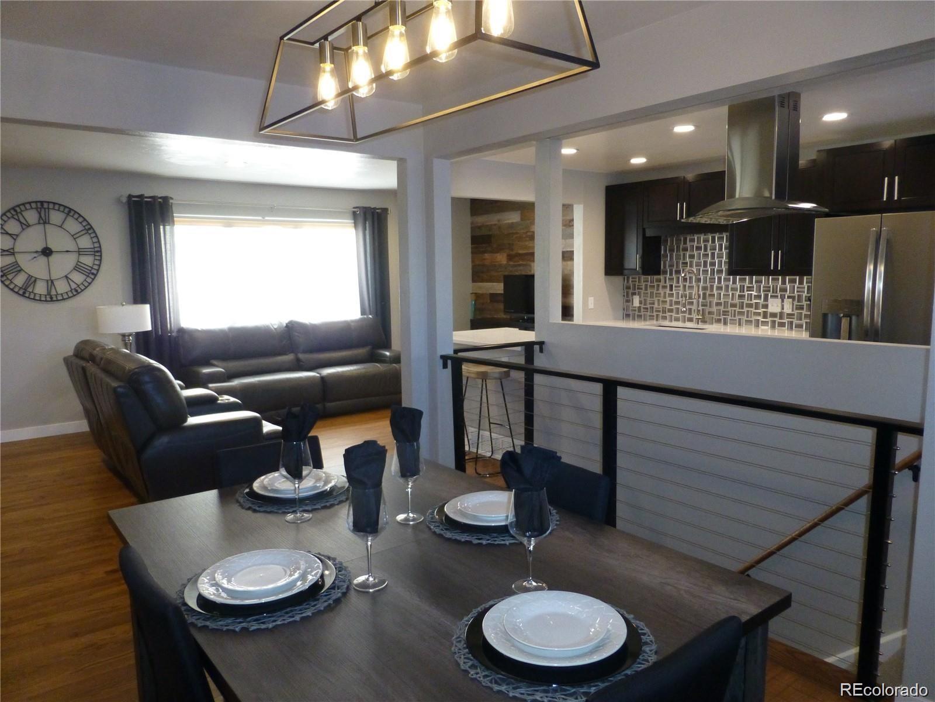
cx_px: 468
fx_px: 648
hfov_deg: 71.6
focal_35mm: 24
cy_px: 351
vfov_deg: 56.8
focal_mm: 4.3
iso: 500
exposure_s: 1/60
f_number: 3.3
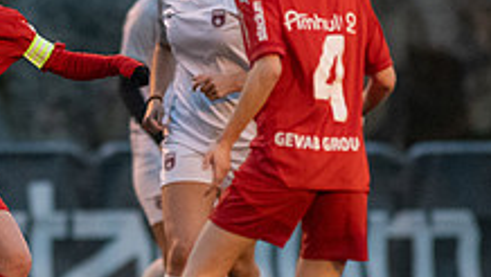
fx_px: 16312
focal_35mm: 1252
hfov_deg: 1.7
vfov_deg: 1.0
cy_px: 136
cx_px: -32
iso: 8000
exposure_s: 1/800
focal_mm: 300
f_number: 3.2
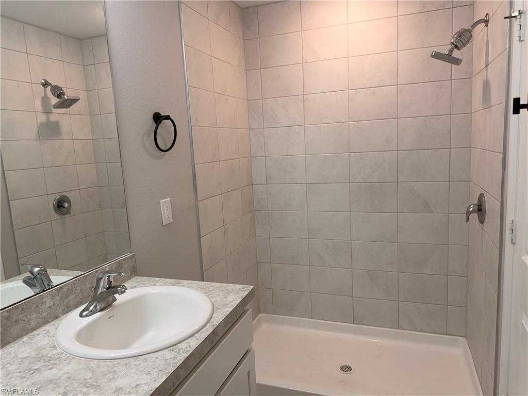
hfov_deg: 71.6
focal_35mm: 24
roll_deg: +2.9
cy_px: 198
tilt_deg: -7.7
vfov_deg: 56.8
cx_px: 264
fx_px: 366
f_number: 1.78
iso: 50
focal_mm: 6.76
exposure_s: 1/120
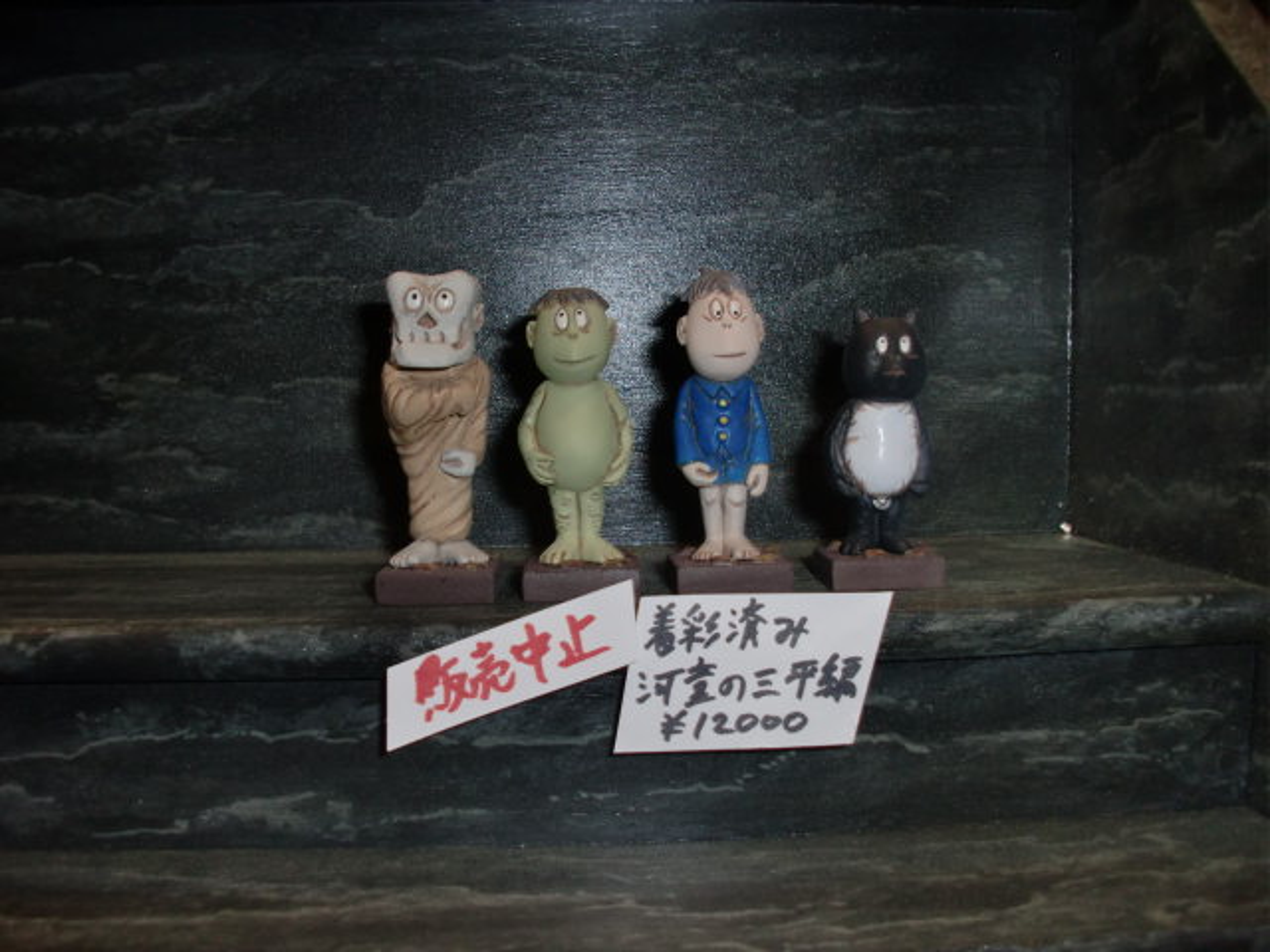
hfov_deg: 51.4
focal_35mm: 36
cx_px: 635
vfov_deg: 39.7
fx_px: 1321
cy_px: 476
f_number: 7.9
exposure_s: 1/30
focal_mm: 6.3
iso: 125
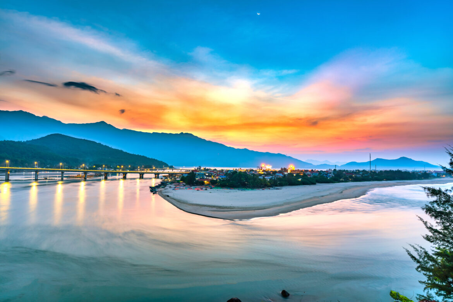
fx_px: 264
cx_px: 226
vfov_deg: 59.5
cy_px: 151
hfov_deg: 81.2
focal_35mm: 21
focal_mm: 21
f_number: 4.5
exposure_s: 1/1.25
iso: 50
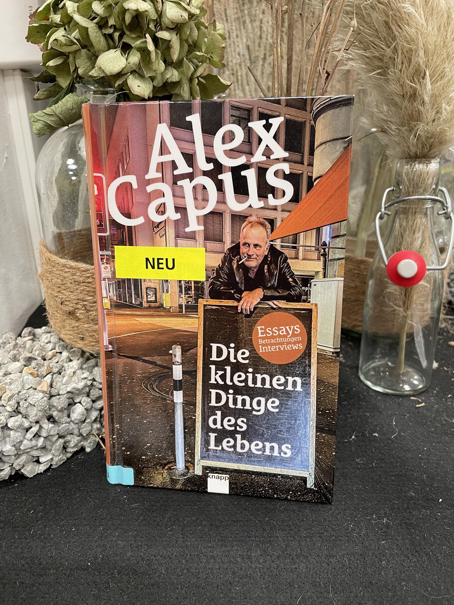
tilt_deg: -19.3
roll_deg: +2.1
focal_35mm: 26
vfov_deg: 67.3
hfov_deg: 53.1
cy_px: 302
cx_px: 227
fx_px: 455
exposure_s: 1/66
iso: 125
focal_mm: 4.2
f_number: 1.6
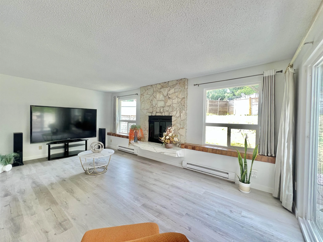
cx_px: 162
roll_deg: -1.2
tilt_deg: -0.7
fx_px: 121
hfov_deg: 106.2
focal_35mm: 13
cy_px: 121
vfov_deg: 89.9
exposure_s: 1/60
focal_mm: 1.57
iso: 250
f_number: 1.8
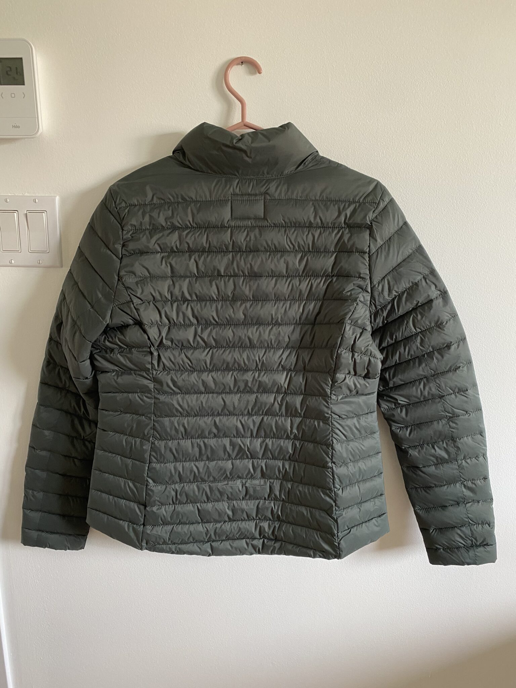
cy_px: 344
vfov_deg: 67.3
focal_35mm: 26
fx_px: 517
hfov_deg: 53.1
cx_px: 258
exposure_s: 1/60
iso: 250
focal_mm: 4.25
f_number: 1.8
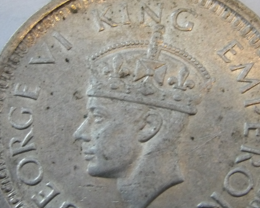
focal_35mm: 112
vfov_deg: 13.8
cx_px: 151
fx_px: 862
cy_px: 115
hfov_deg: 17.1
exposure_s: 1/15
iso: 547
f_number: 5.3
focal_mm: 9.2
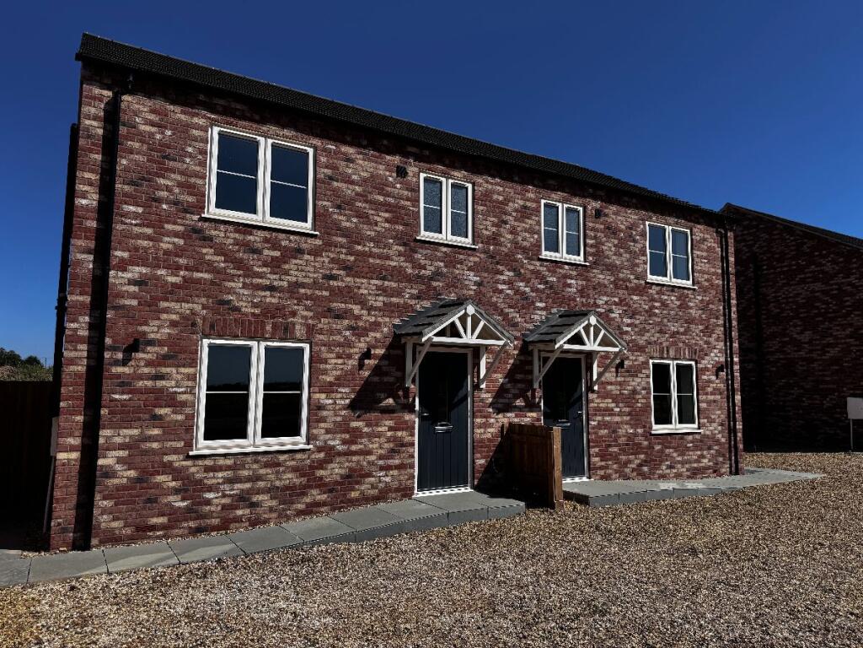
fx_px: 598
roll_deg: -0.4
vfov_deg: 56.8
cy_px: 324
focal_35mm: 24
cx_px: 432
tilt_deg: +6.1
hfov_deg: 71.6
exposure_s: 1/7092
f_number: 1.78
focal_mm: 6.76
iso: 80
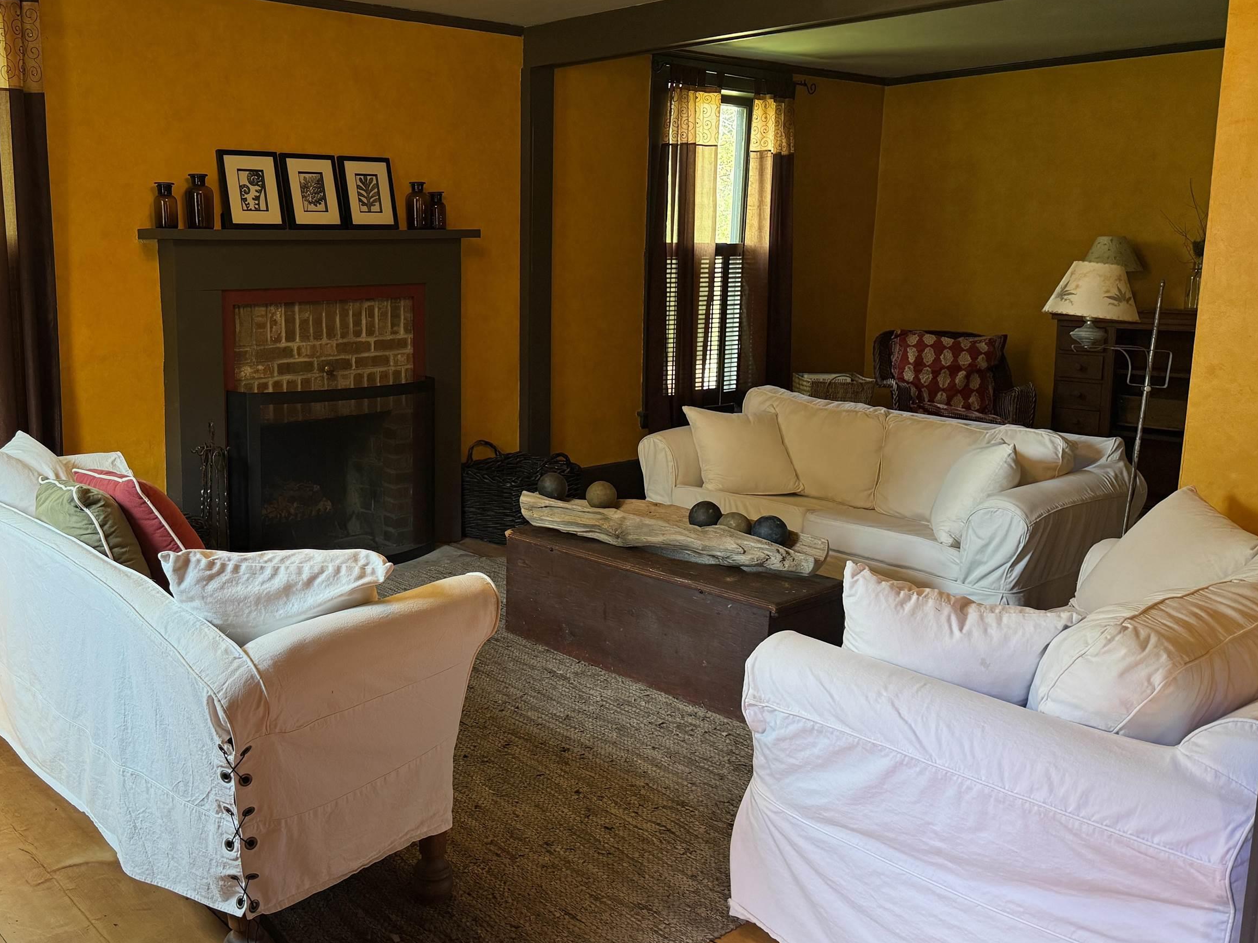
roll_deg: +0.0
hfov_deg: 55.9
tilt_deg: -9.4
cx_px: 444
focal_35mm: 32
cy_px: 432
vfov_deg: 44.1
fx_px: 1163
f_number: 1.78
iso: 200
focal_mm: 6.76
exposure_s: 1/120
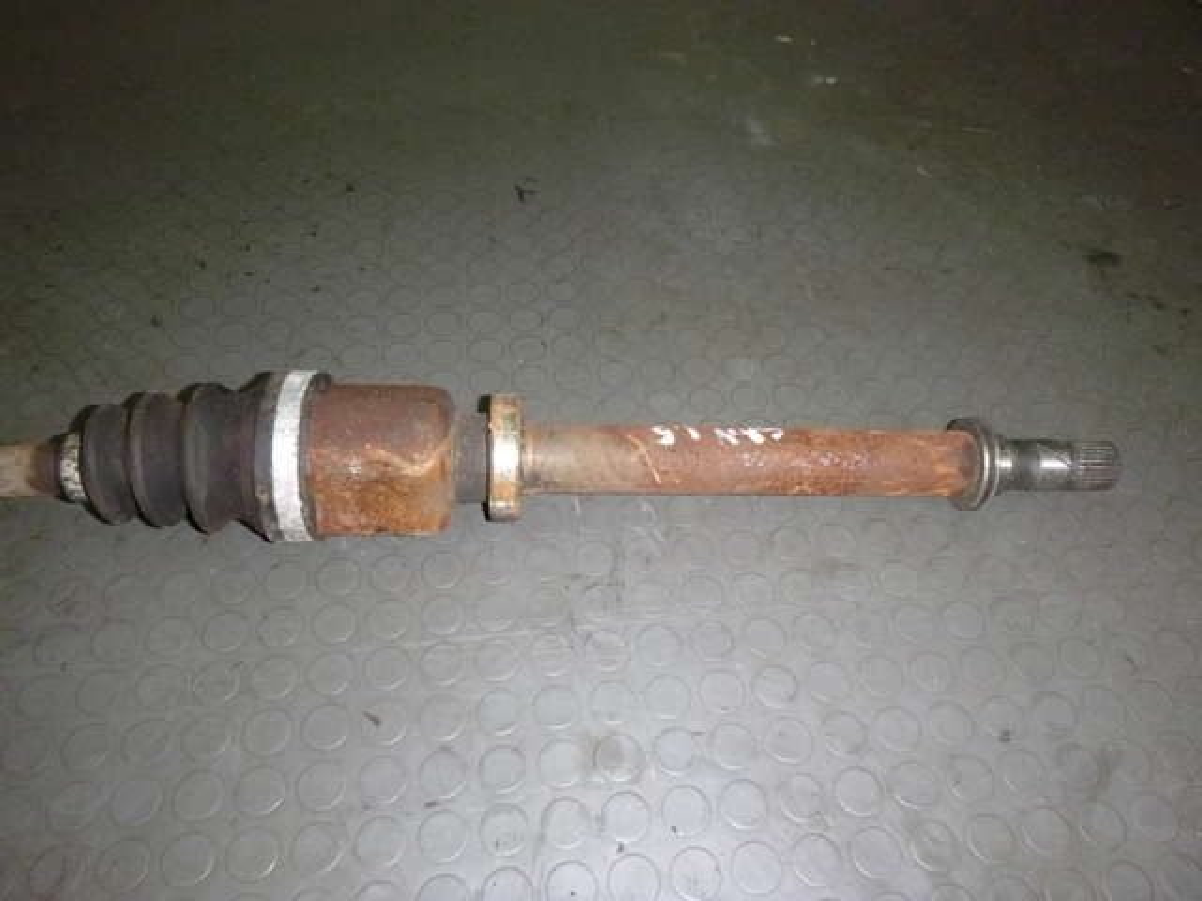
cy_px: 450
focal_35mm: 25
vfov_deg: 54.9
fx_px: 868
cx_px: 601
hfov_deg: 69.4
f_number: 3.9
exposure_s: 1/60
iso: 400
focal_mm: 4.5
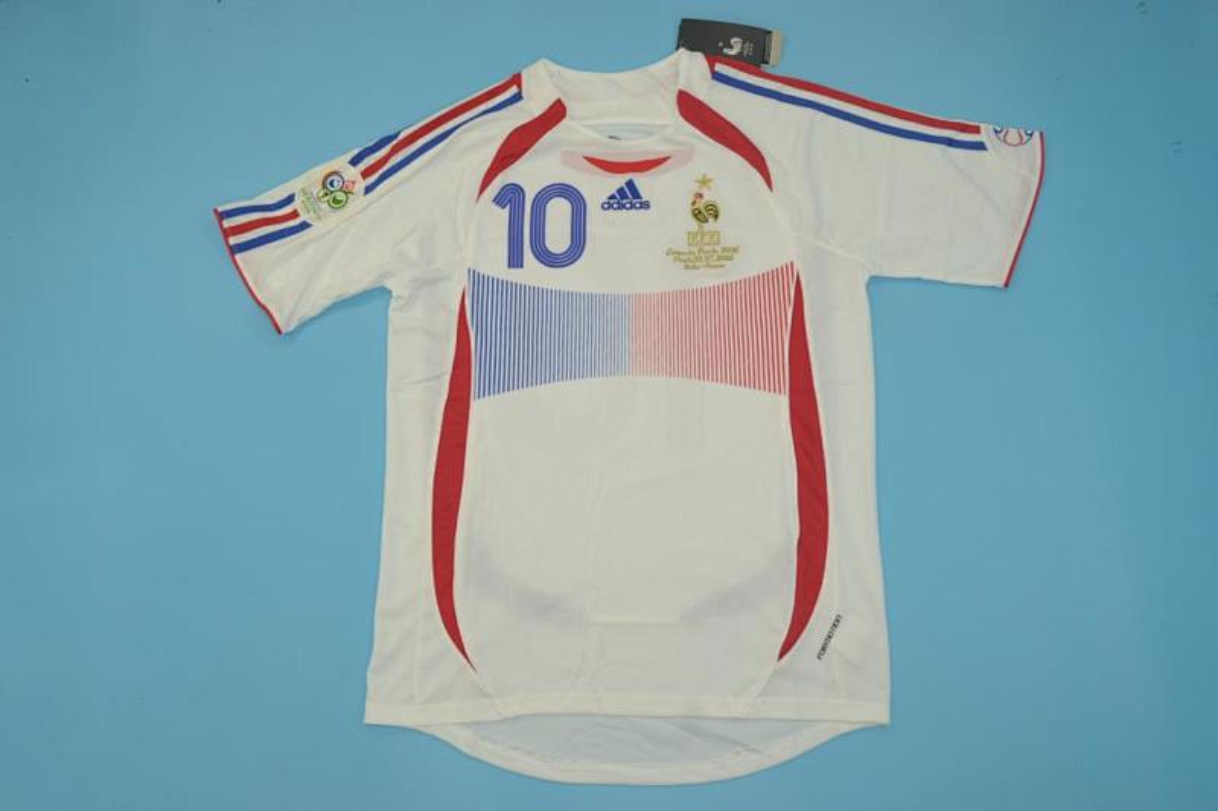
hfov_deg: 61.9
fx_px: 1015
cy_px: 406
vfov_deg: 43.6
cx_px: 609
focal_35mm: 30
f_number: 7.1
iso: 200
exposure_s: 1/100
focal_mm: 20
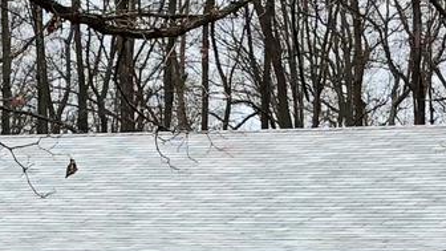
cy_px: 711
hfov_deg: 11.6
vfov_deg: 6.1
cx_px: 159
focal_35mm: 186
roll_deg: -0.2
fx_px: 2200
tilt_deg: -13.5
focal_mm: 3.99
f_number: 1.8
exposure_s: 1/120
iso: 25
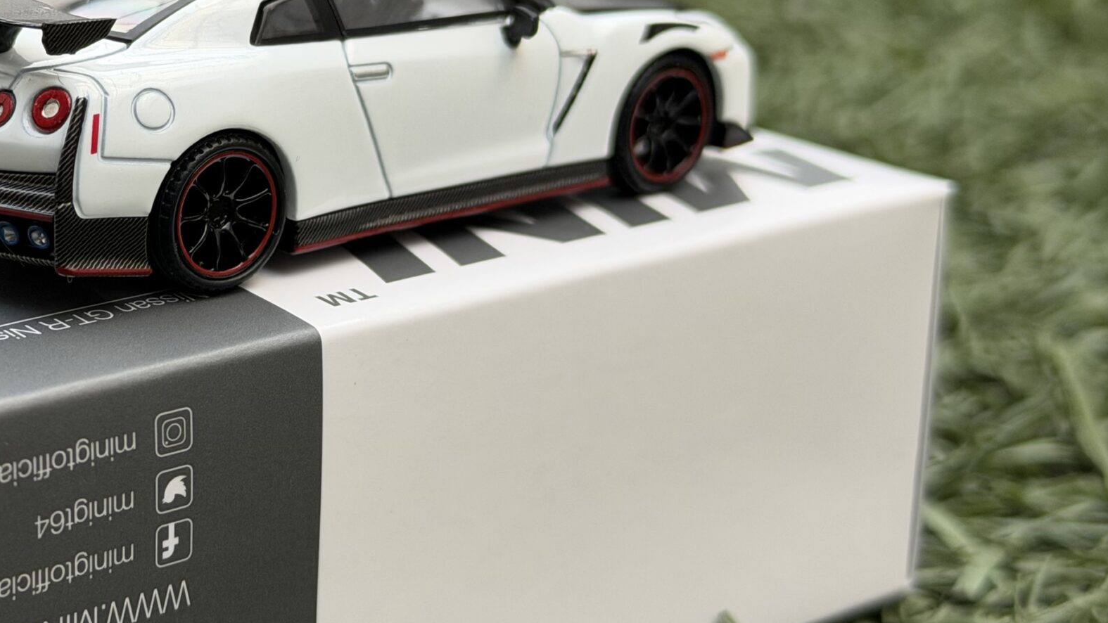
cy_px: 224
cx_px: 234
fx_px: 2497
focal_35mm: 85
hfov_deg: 24.6
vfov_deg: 14.2
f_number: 1.78
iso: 100
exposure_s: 1/63
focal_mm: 6.76
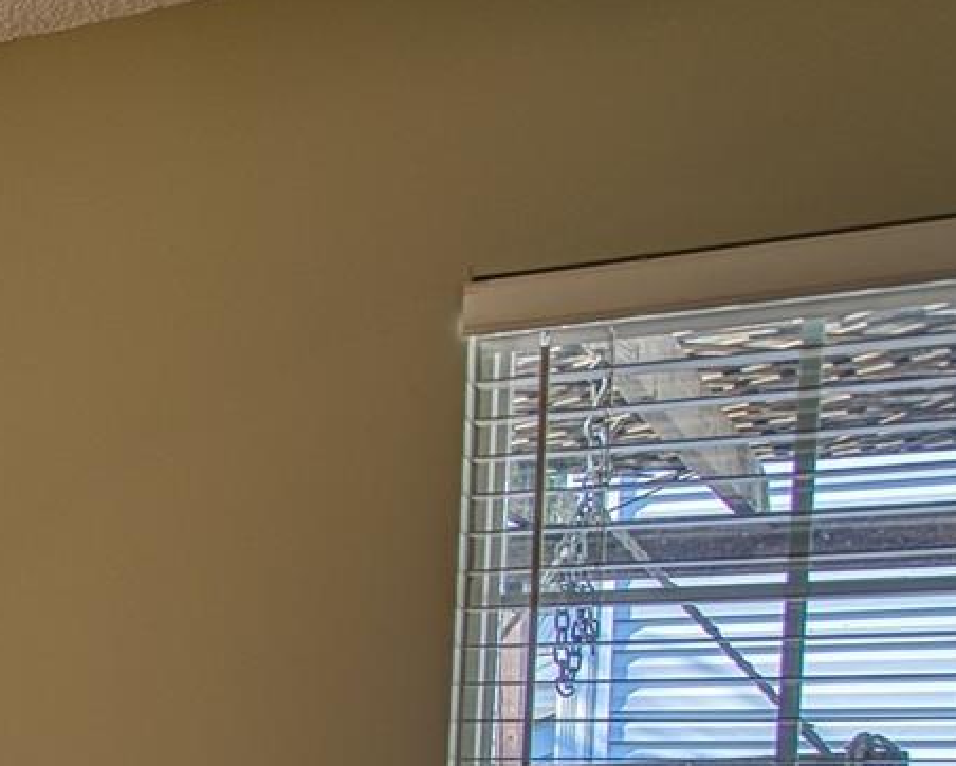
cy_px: 896
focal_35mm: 68
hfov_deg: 18.1
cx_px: -994
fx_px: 1925
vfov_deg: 21.1
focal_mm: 16
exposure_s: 1/30
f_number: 4
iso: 800
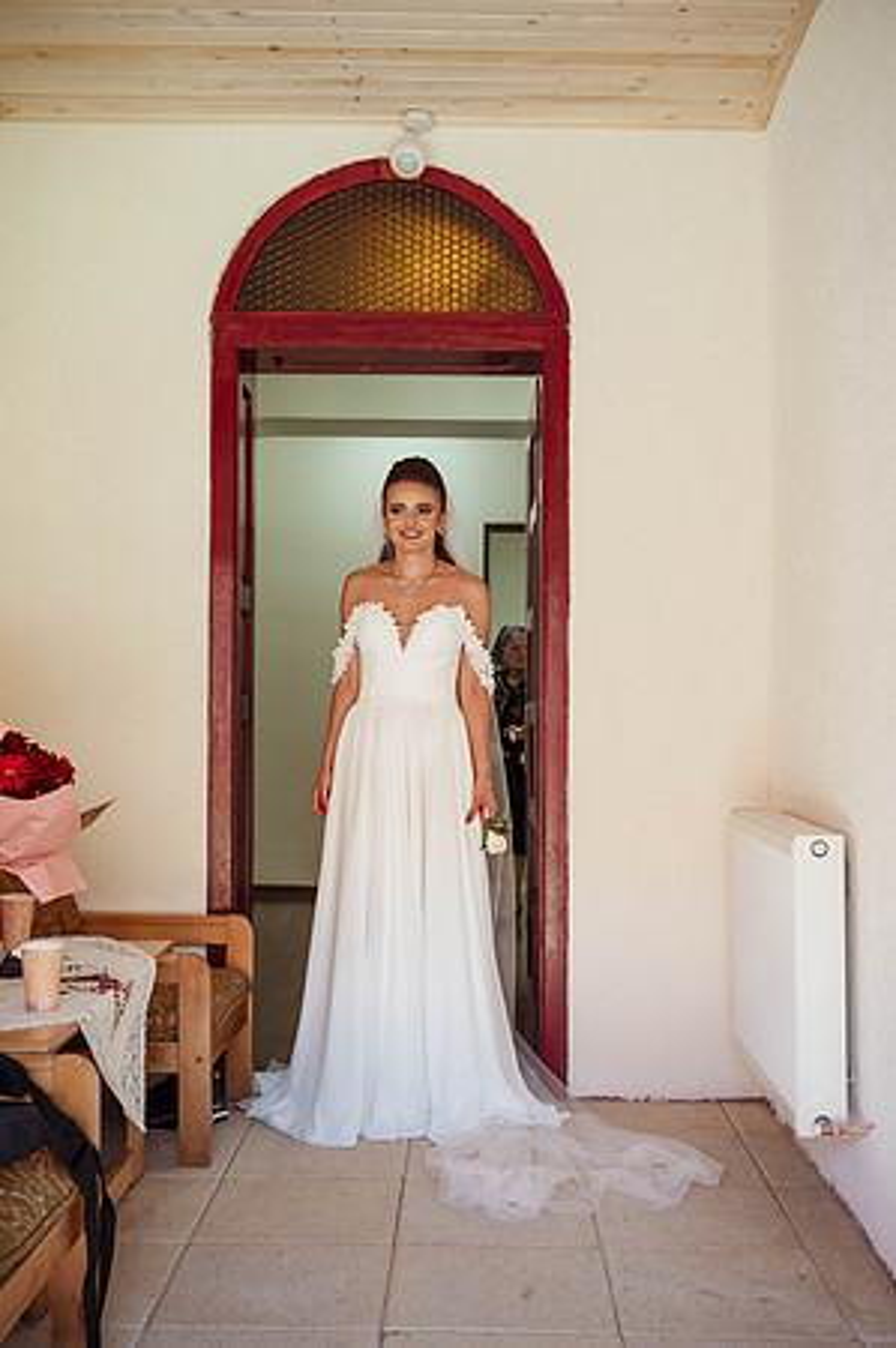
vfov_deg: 48.5
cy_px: 674
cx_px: 448
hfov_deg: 33.3
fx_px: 1497
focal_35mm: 40
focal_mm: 40
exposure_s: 1/125
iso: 1000
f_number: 4.5
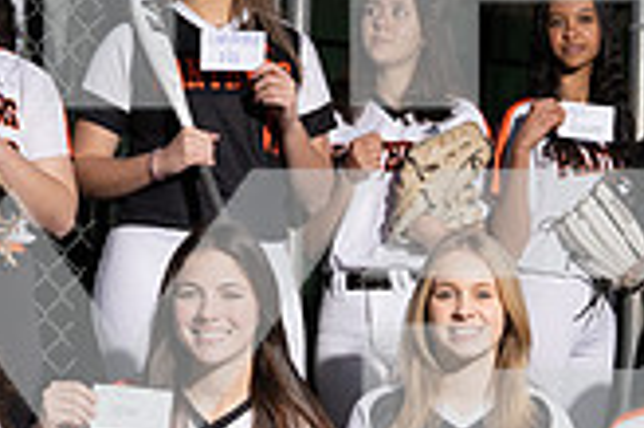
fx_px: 1519
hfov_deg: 23.9
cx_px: 287
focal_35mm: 85
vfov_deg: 15.9
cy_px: 379
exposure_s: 1/250
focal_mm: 24
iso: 200
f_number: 11
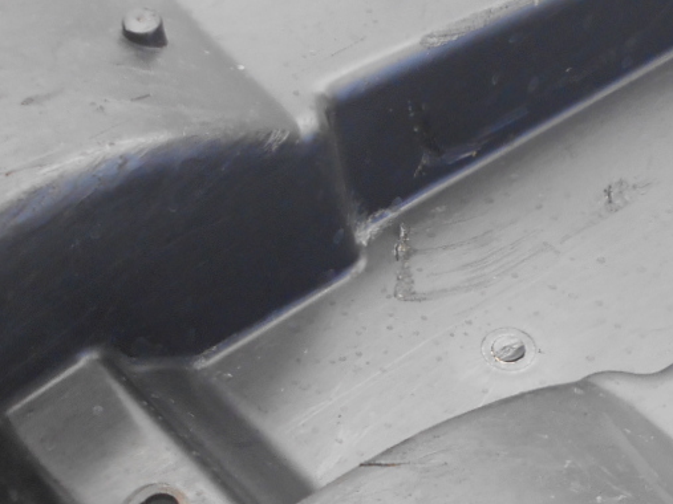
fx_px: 1594
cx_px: 382
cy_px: 484
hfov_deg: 23.8
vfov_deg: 17.6
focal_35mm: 82
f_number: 3.2
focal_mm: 4.6
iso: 160
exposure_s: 1/30
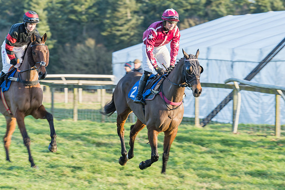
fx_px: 2169
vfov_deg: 5.0
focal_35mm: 274
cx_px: 194
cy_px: 85
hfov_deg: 7.5
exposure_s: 1/125
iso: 200
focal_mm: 200
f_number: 5.6
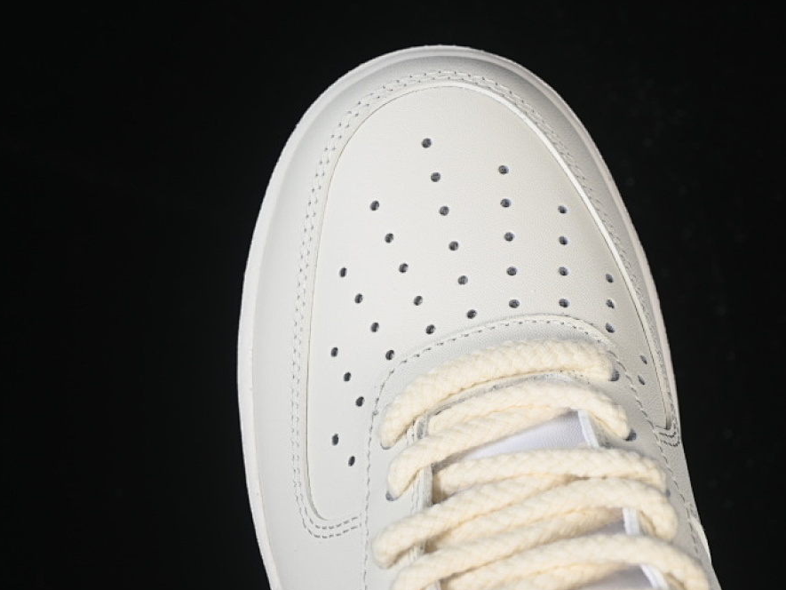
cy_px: 311
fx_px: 1998
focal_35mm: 88
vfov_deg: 16.8
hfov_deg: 22.2
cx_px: 468
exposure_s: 1/100
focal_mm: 50
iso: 160
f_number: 7.1
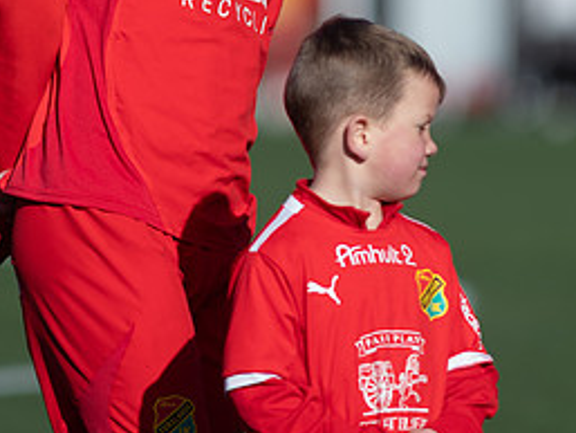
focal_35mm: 757
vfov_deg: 2.0
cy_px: 9
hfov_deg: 2.6
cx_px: 282
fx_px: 12602
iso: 100
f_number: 3.2
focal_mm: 300
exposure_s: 1/1250
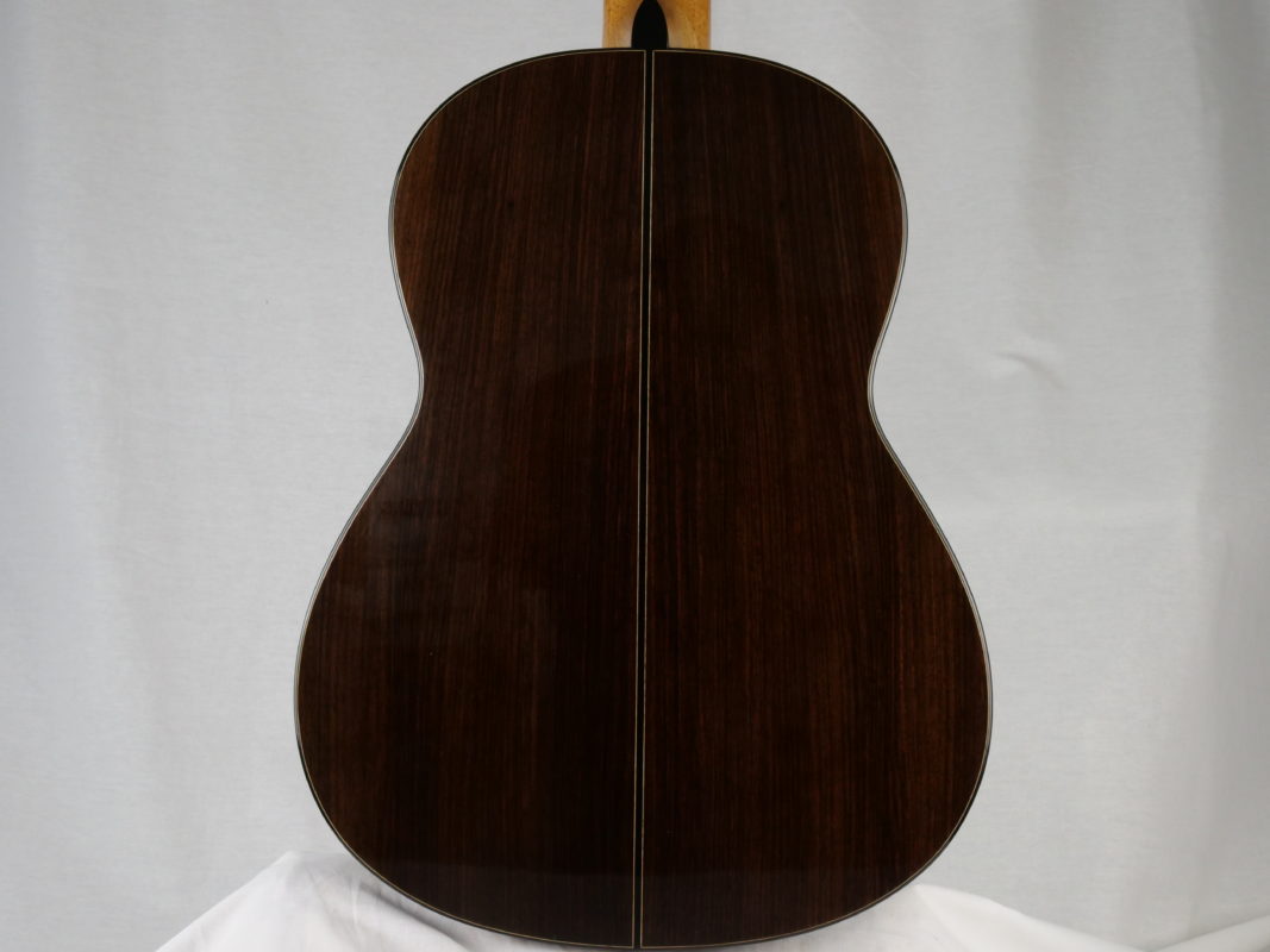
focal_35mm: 62
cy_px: 476
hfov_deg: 31.2
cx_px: 635
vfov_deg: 23.6
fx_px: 2274
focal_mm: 31
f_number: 11
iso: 1250
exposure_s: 1/80
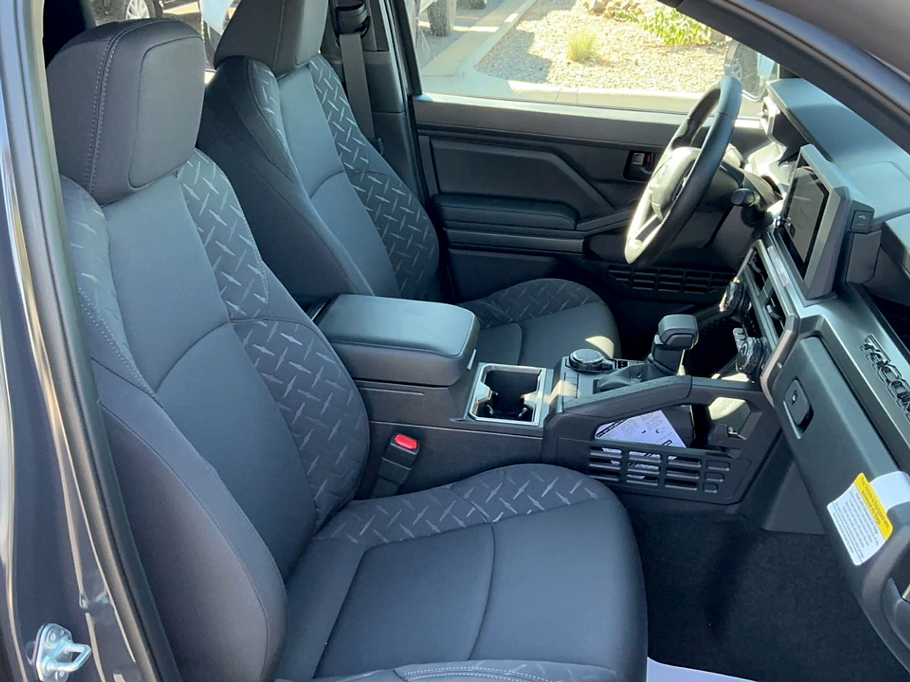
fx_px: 789
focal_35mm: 30
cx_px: 455
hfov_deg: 60.0
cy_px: 341
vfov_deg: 46.8
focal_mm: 3
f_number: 1.8
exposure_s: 1/120
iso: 100
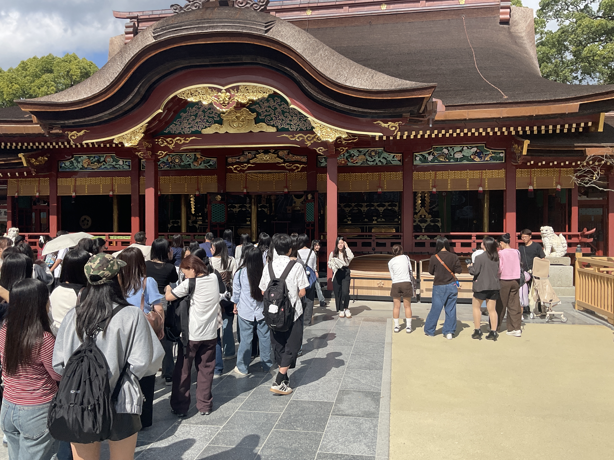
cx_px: 308
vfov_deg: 46.8
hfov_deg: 60.0
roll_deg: -0.7
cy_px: 235
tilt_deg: -0.3
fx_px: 532
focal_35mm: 30
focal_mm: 3
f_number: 1.8
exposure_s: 1/2427
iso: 20
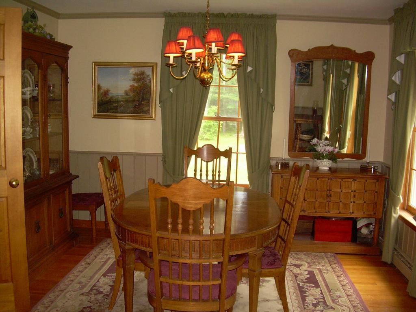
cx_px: 208
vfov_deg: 37.7
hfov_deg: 49.0
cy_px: 156
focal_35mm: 38
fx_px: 457
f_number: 2.8
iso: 200
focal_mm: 6.3
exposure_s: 1/60
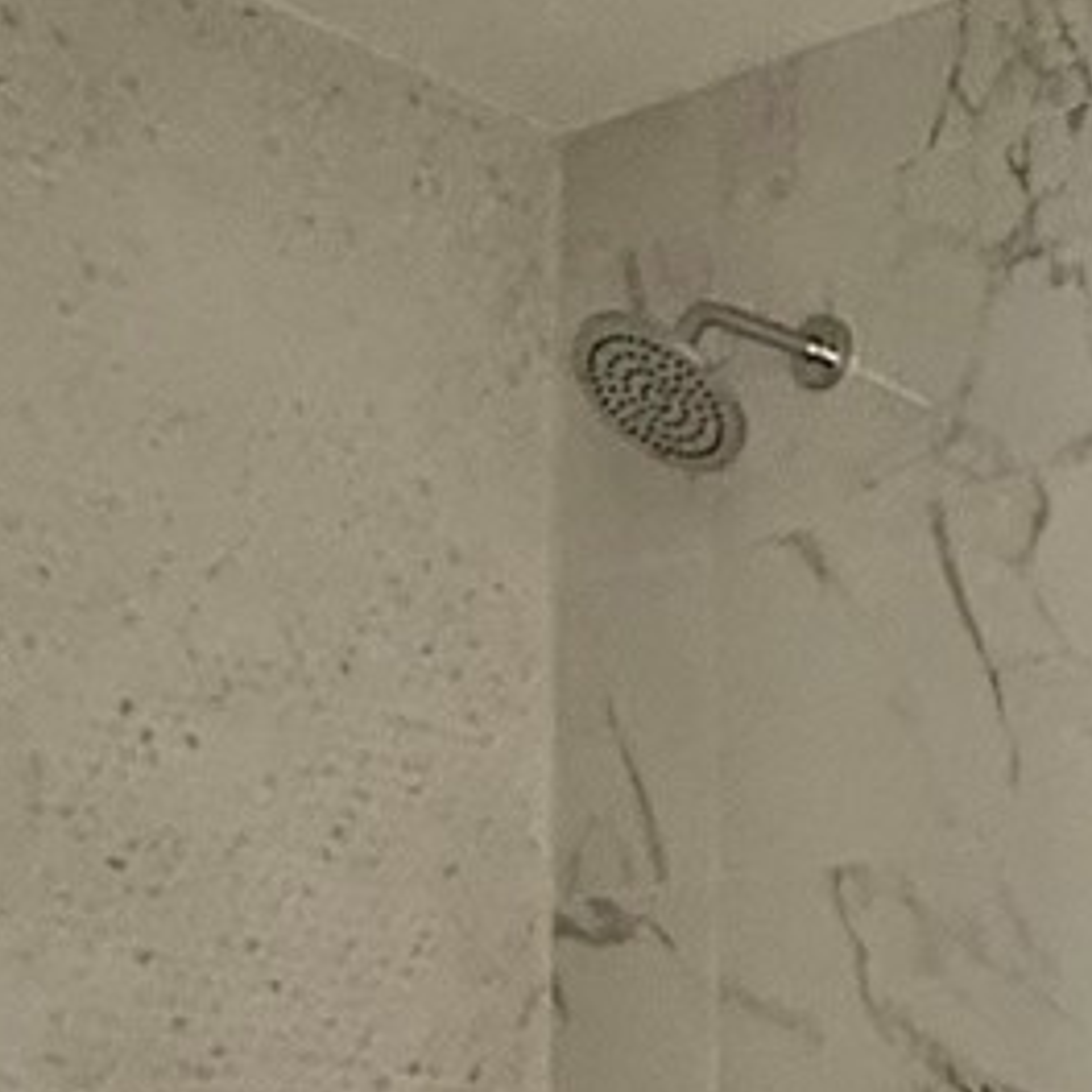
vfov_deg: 21.3
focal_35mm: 75
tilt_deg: +1.2
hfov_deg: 20.7
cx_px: 1468
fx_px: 2677
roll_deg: +0.8
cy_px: 1344
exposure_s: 1/99
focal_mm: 2.22
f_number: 2.2
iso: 250
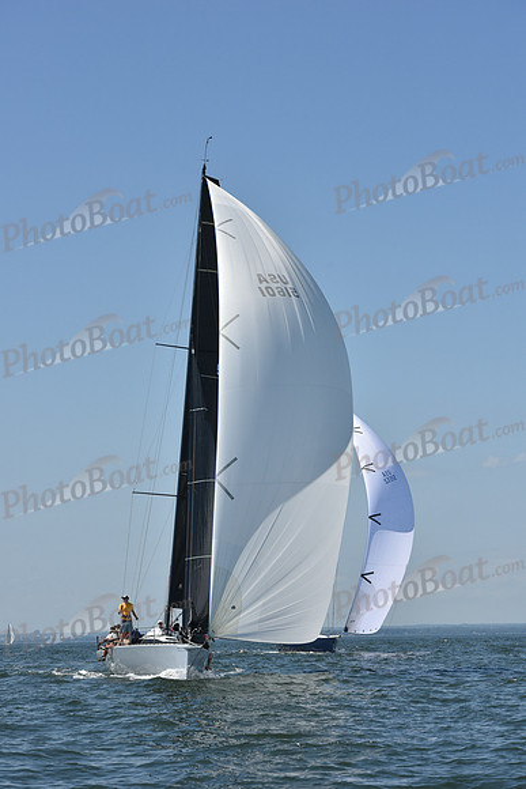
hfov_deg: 15.9
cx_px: 263
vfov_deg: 23.6
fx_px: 1884
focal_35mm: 86
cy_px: 394
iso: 250
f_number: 9
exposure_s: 1/1250
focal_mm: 86
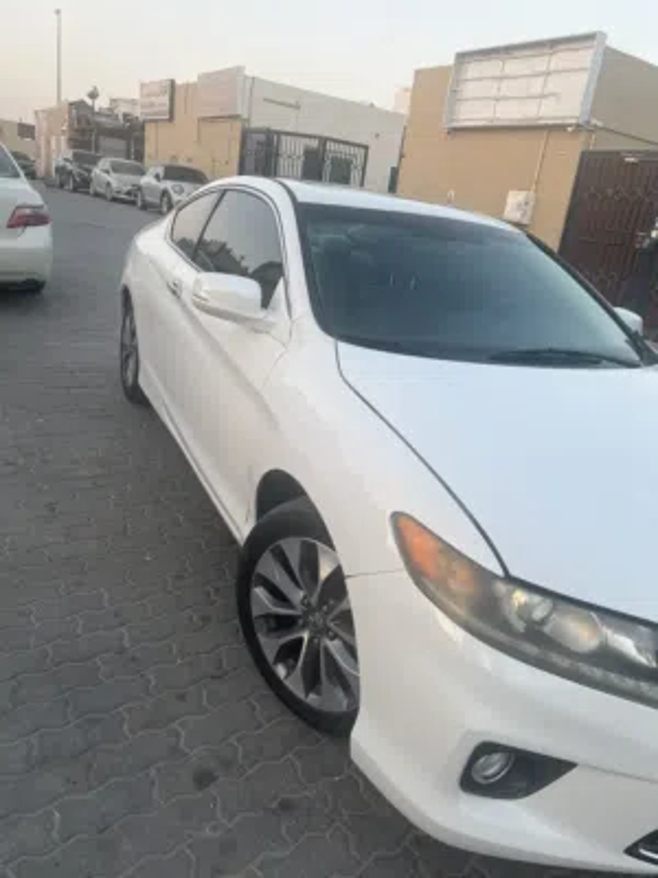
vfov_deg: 67.3
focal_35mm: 26
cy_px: 439
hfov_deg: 53.1
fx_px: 659
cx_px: 329
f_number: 1.5
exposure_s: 1/168
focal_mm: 5.7
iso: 40
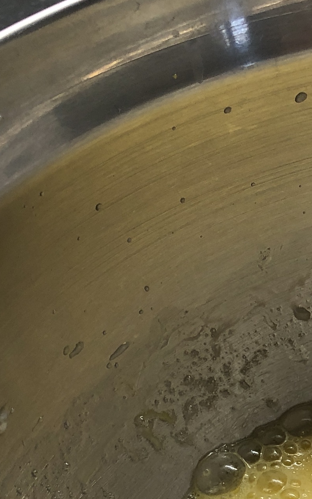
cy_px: 548
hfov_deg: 12.9
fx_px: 1278
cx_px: 528
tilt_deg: -53.0
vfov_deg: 21.0
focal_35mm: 94
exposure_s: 1/100
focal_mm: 3.99
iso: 40
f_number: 1.8
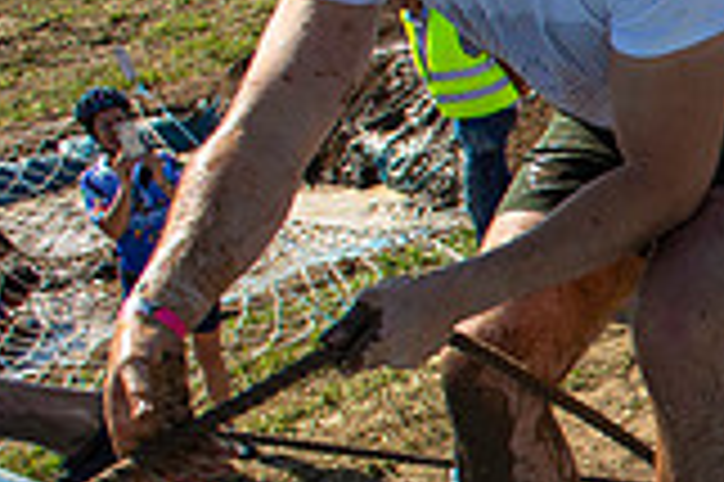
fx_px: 2130
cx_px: 1391
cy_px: 455
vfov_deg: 12.8
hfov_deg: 15.8
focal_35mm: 106
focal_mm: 17
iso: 100
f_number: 4
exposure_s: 1/5000
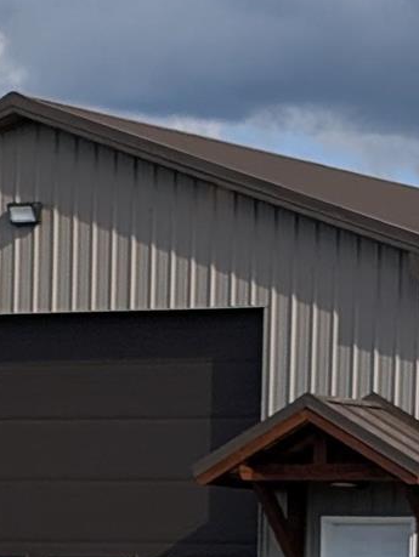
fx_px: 3965
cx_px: 288
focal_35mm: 246
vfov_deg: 7.9
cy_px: 823
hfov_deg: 6.0
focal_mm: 6.9
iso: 20
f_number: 1.68
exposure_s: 1/1686
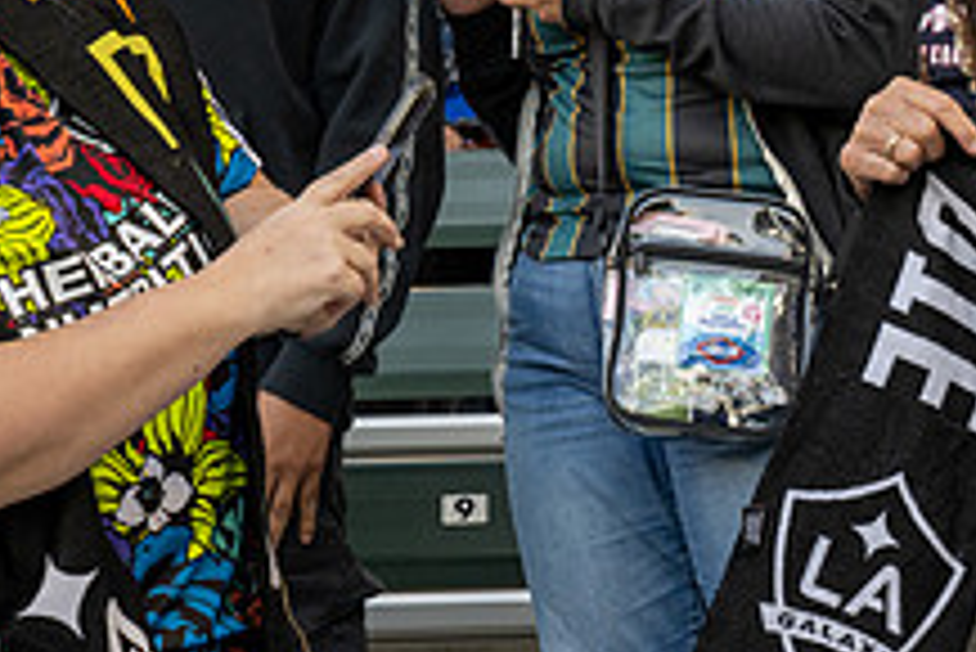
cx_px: 1282
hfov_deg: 10.7
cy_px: 155
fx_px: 5073
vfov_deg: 7.3
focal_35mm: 187
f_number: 8
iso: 640
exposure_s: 1/80
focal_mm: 70
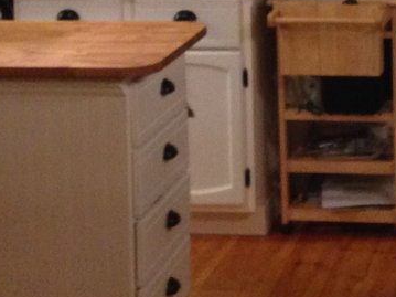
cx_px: 341
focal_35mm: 147
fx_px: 1681
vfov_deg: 9.9
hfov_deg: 13.3
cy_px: -110
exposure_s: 1/20
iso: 250
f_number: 2.4
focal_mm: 4.12
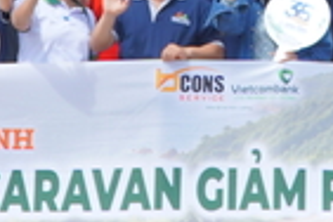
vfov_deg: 3.9
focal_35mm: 347
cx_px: 231
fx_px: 3209
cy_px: -178
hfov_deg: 5.9
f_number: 5
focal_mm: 33
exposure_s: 1/500
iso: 100
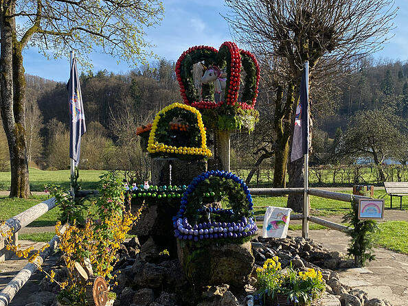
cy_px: 200
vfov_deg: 40.3
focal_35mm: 35
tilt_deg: -5.8
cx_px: 203
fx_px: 413
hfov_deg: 52.6
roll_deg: +0.1
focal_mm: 4.25
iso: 32
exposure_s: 1/877
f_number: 1.8
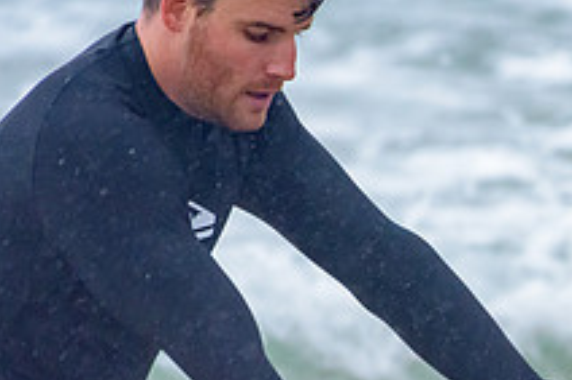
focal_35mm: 1382
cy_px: 473
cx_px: 674
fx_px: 21941
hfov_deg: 1.5
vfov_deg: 1.0
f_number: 5.6
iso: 3200
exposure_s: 1/1250
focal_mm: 500
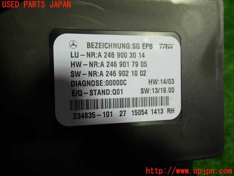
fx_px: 243
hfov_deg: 51.4
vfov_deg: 39.7
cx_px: 117
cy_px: 88
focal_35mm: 36
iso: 200
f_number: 2.5
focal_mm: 6.37
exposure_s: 1/60
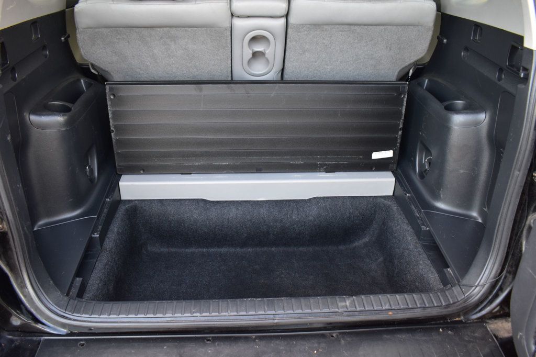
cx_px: 268
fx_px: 446
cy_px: 178
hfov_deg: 61.9
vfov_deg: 43.6
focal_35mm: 30
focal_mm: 20
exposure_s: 1/20
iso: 400
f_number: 6.3
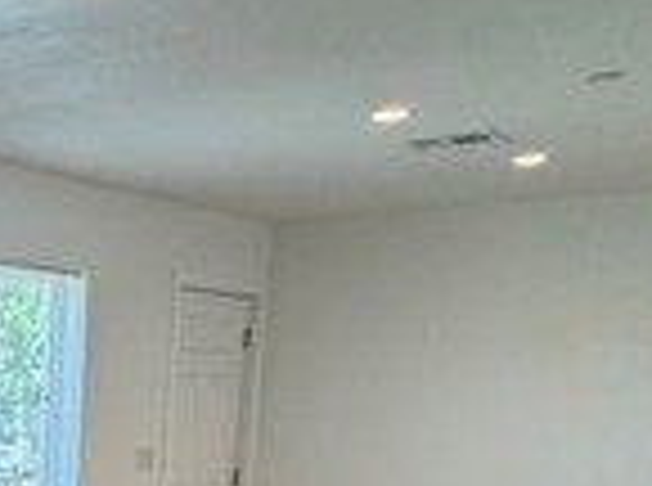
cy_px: 603
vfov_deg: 21.6
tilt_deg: -11.7
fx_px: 1165
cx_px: -225
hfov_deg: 26.0
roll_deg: +0.1
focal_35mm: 62
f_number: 2.2
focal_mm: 2.22
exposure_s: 1/120
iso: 80
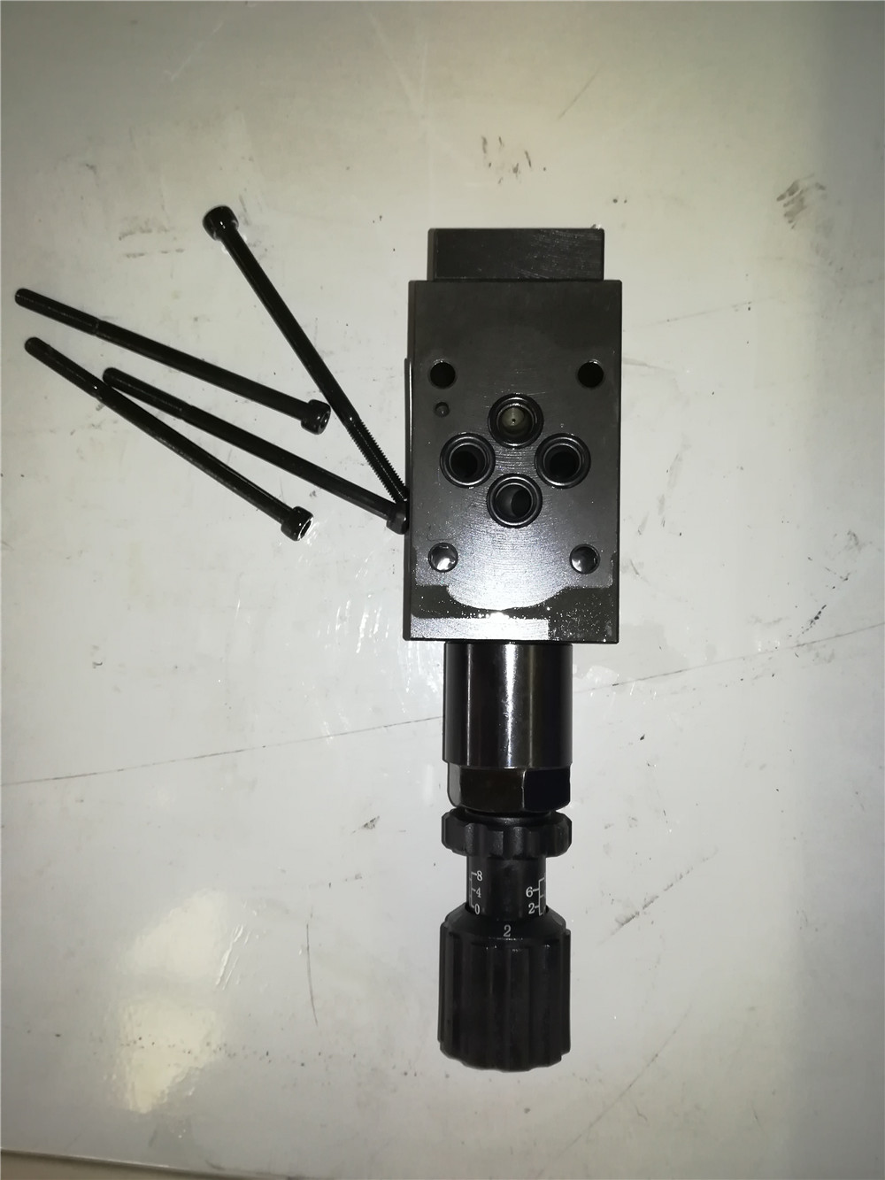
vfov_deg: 67.3
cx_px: 442
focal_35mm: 26
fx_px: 886
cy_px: 590
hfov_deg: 53.1
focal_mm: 3.83
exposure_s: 1/30
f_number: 2.2
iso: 320
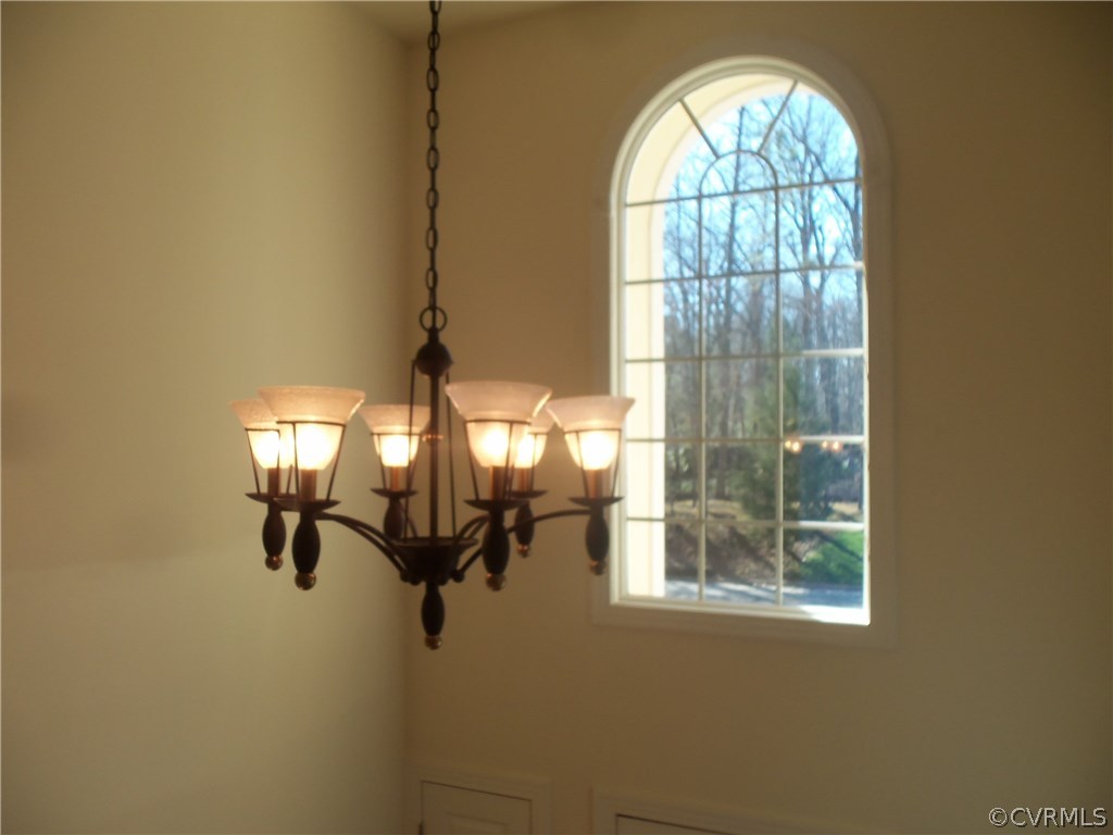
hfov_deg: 61.7
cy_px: 418
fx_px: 932
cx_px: 556
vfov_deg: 48.2
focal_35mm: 29
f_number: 3.4
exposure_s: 1/125
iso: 80
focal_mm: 5.2
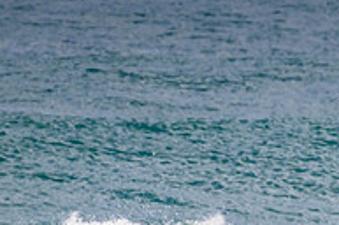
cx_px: 343
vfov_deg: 0.6
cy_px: 287
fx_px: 22666
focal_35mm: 2411
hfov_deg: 0.9
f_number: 11
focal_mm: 800
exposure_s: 1/2000
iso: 1000
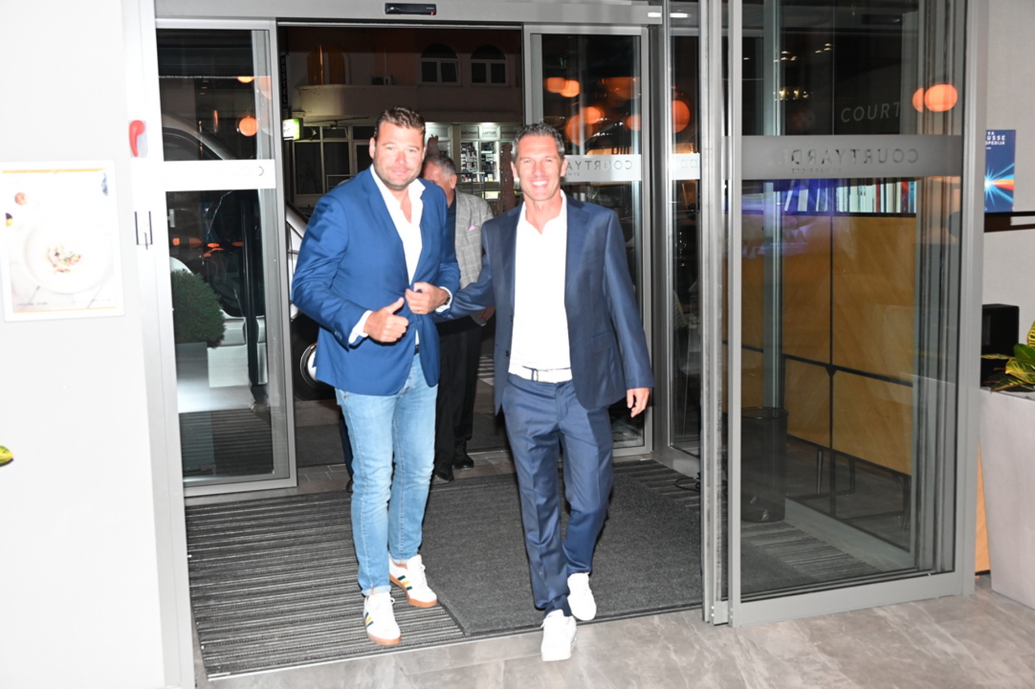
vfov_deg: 31.9
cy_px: 344
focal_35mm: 42
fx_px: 1207
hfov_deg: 46.4
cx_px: 518
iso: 2500
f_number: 5.6
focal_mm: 42
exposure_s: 1/60
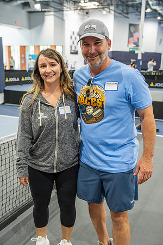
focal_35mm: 41
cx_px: 82
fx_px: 278
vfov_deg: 47.4
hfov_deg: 32.6
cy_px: 122
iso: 2000
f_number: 4
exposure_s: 1/160
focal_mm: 41
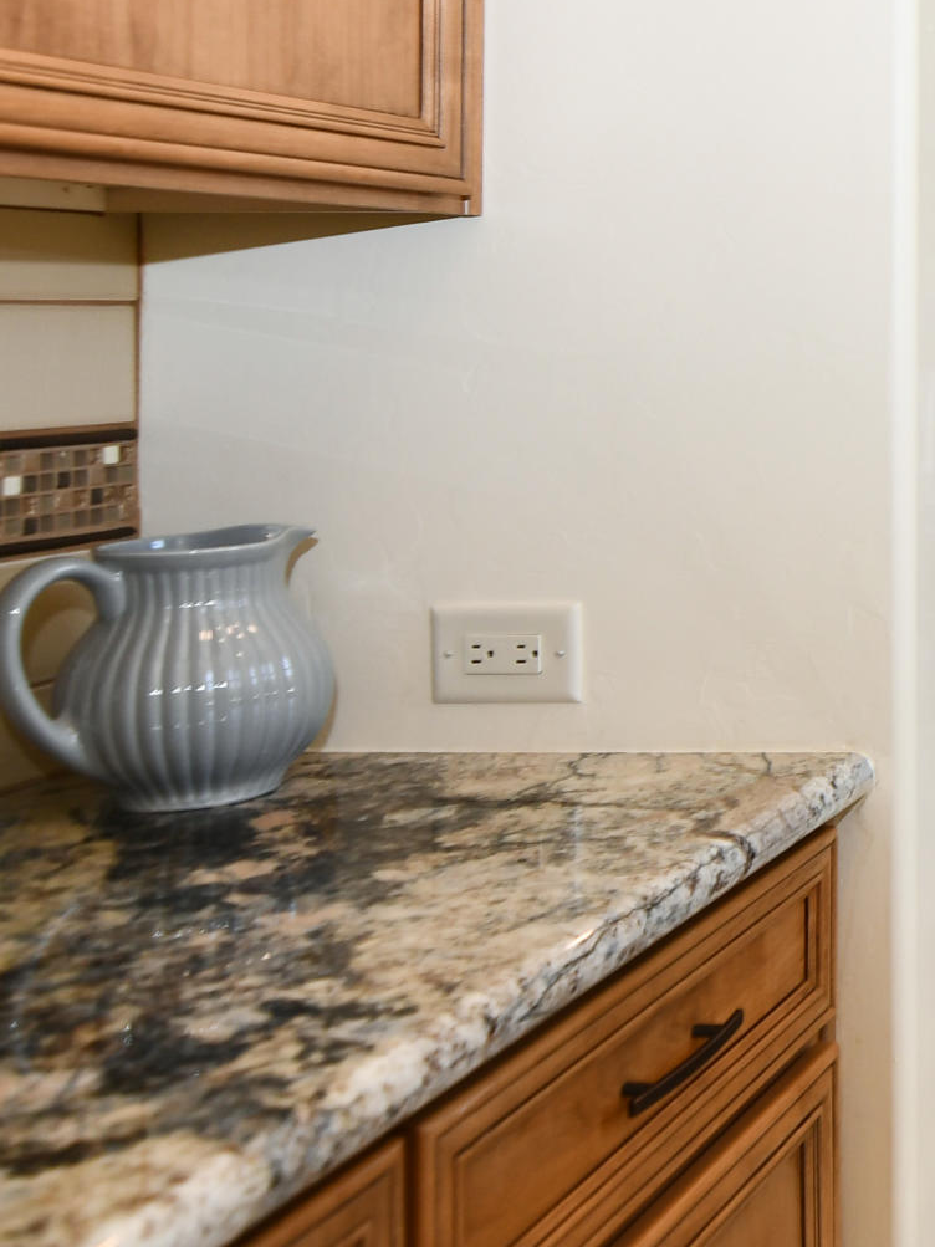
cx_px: 1577
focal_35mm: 46
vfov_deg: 39.9
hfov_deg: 22.4
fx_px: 1657
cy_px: 282
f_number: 5
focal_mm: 11
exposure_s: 1/100
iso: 200
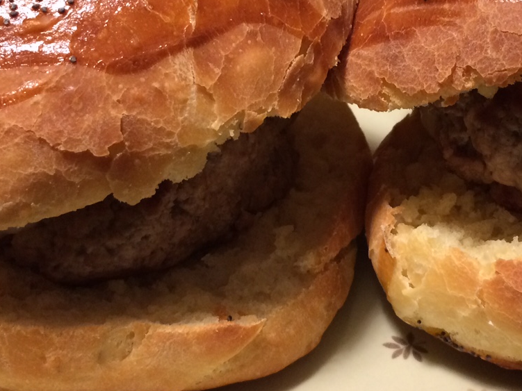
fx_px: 950
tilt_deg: -37.1
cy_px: 122
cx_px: 336
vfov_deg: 23.2
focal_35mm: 63
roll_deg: +1.6
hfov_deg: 30.6
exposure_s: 1/30
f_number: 2.2
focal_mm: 4.15
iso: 160
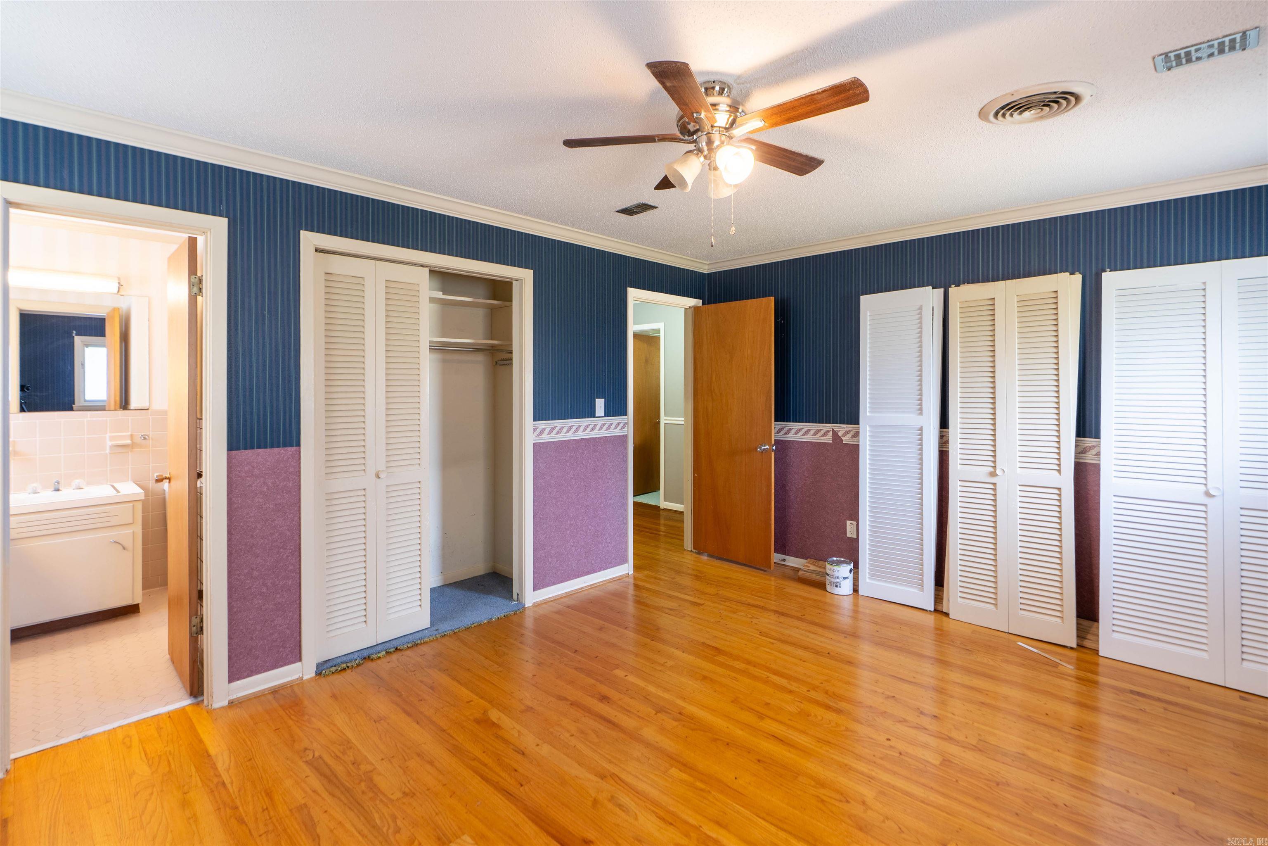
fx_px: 564
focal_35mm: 16
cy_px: 423
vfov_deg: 73.7
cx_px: 634
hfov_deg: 96.7
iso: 100
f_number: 8
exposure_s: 1/20
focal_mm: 16
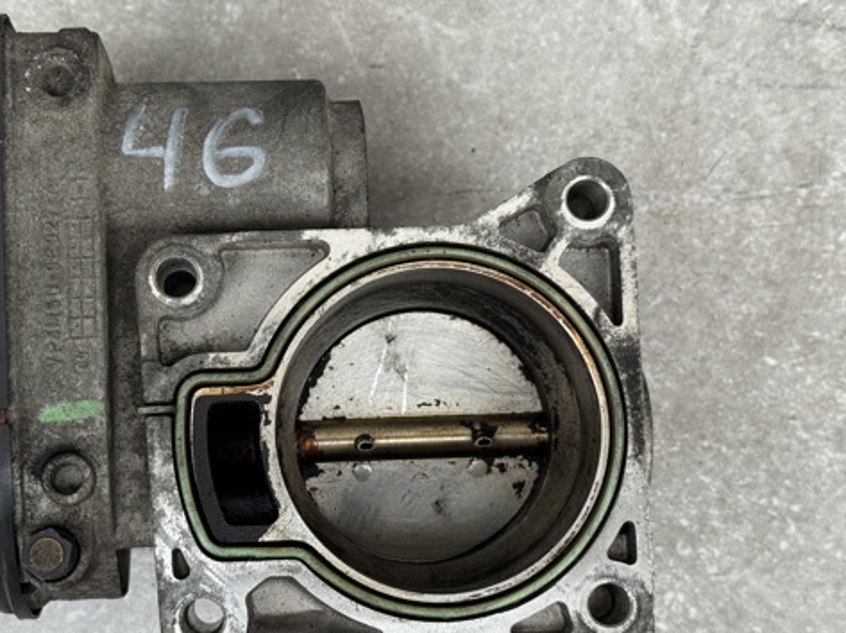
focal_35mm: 65
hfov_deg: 29.7
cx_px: 320
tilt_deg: -84.6
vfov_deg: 22.5
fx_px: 1587
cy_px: 359
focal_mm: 6.76
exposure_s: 1/272
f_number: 1.78
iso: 80
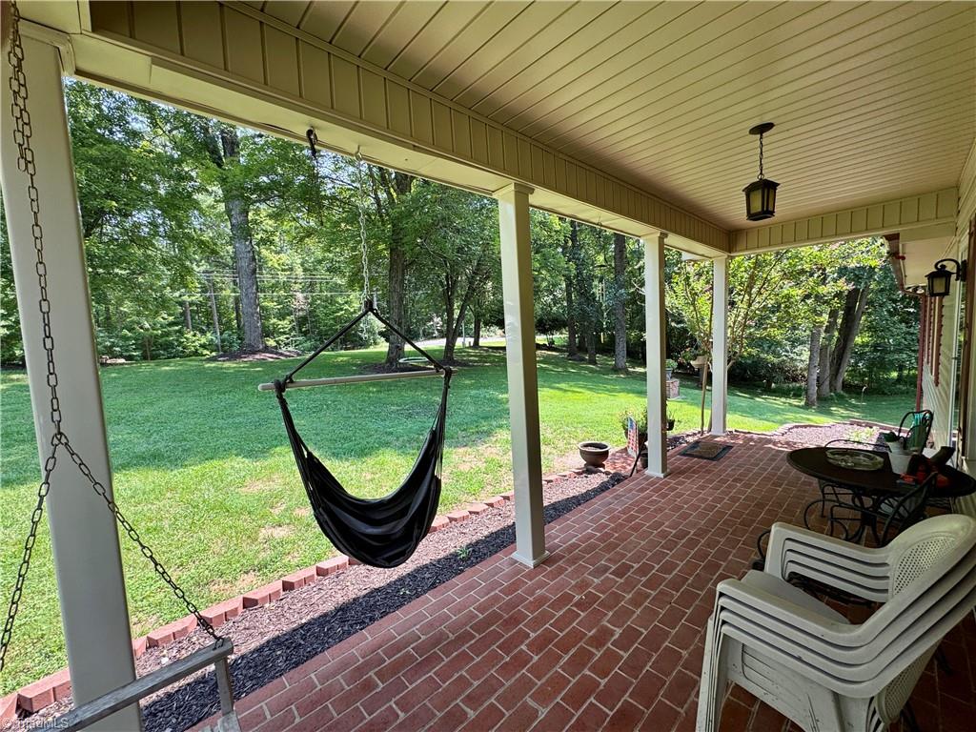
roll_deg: +1.8
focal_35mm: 14
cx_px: 488
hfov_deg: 102.1
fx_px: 395
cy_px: 366
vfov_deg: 85.7
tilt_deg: -5.6
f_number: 2.2
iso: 40
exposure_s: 1/208
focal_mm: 2.22
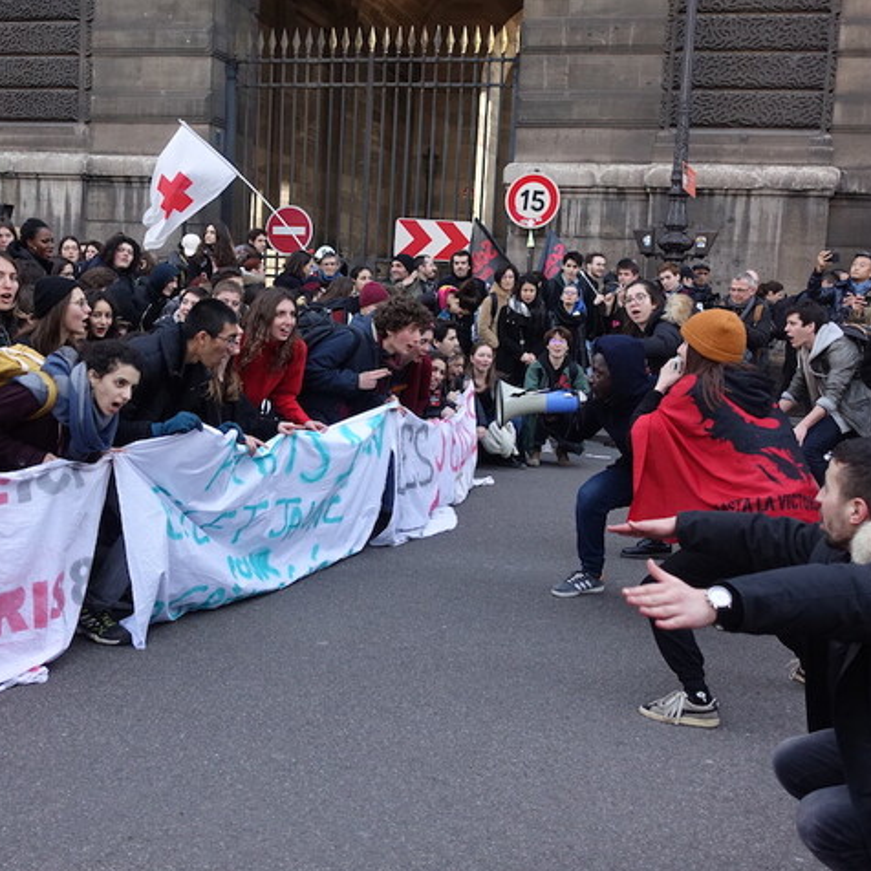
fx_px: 1281
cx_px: 337
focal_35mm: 45
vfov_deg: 37.6
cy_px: 437
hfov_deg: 37.4
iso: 400
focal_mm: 12.99
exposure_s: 1/500
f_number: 2.8
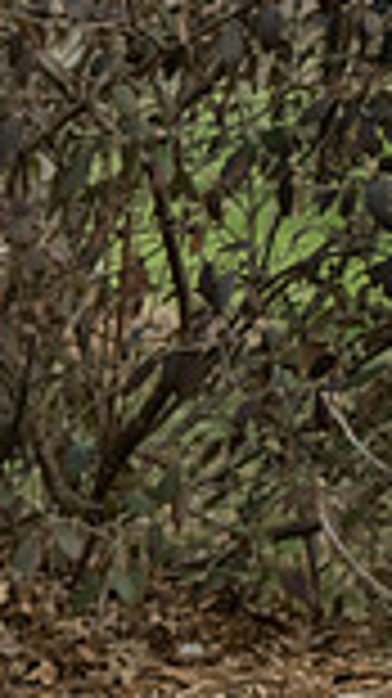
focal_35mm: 314
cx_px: -888
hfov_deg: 3.7
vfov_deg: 6.9
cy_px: 448
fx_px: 5812
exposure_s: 1/500
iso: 400
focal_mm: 80
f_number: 8
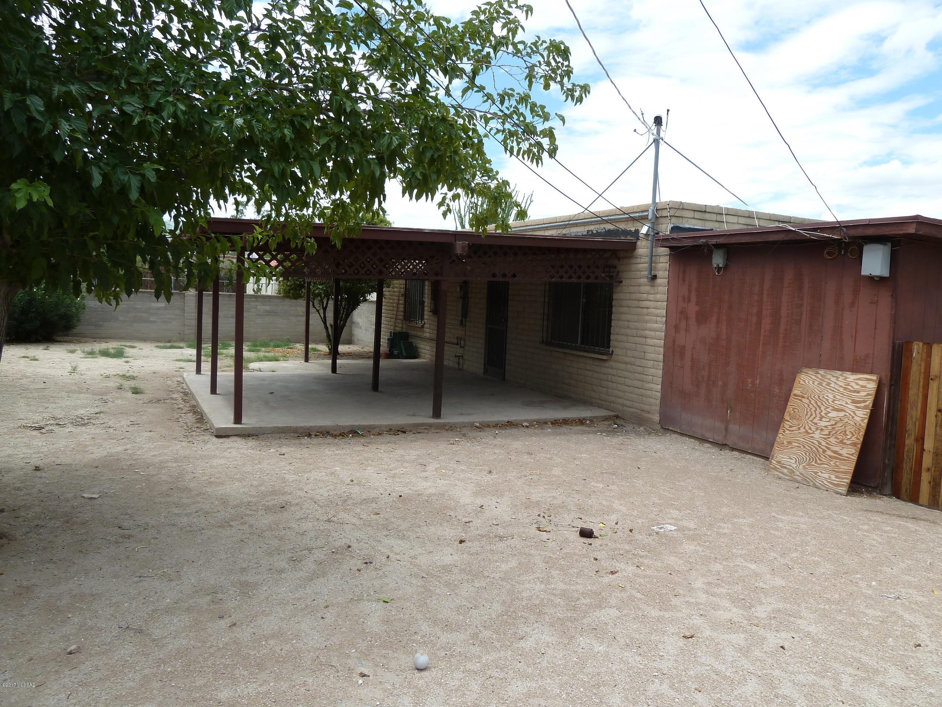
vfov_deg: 54.9
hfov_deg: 69.4
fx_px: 680
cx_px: 471
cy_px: 354
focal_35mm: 25
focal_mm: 4.1
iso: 80
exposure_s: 1/400
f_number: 4
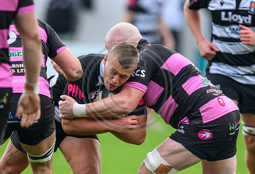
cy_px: 138
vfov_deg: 1.7
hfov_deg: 2.4
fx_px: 5985
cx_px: 110
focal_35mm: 838
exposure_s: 1/2000
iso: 800
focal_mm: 400
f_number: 2.8
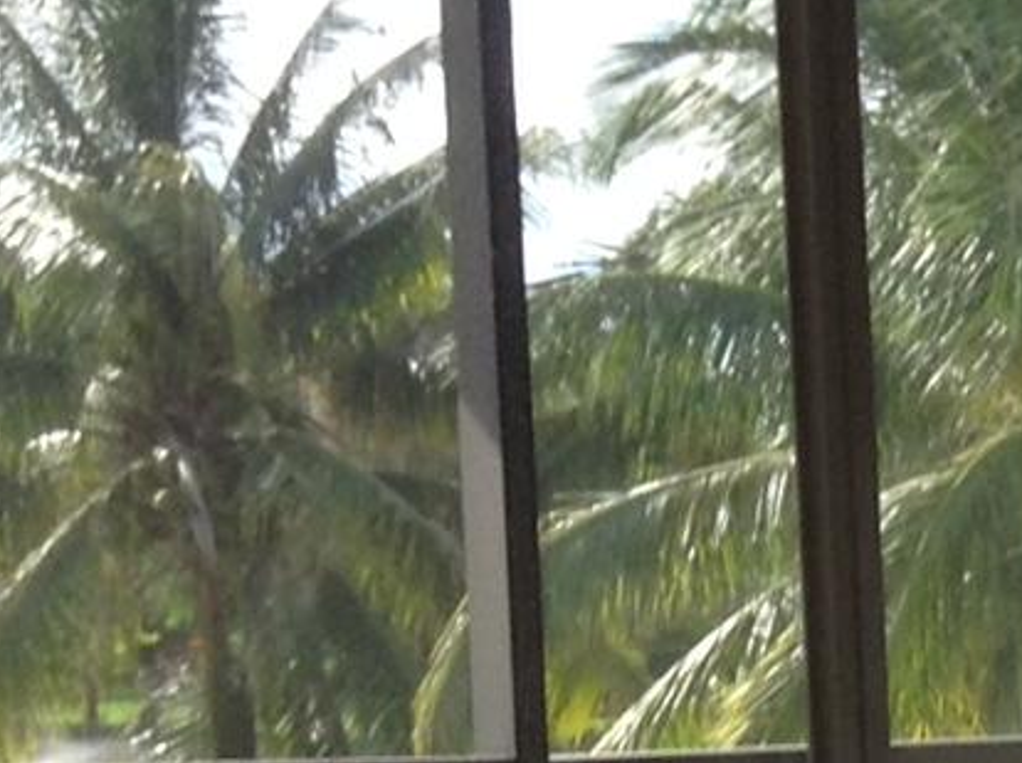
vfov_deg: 8.7
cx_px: 1728
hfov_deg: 11.4
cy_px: 1242
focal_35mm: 164
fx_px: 4834
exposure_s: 1/120
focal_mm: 3.3
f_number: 2.4
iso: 32
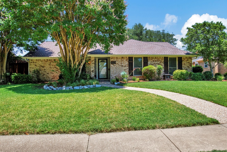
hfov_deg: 73.7
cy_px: 76
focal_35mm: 24
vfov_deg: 53.2
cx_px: 114
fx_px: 151
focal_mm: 24
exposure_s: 1/1600
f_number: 8
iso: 800
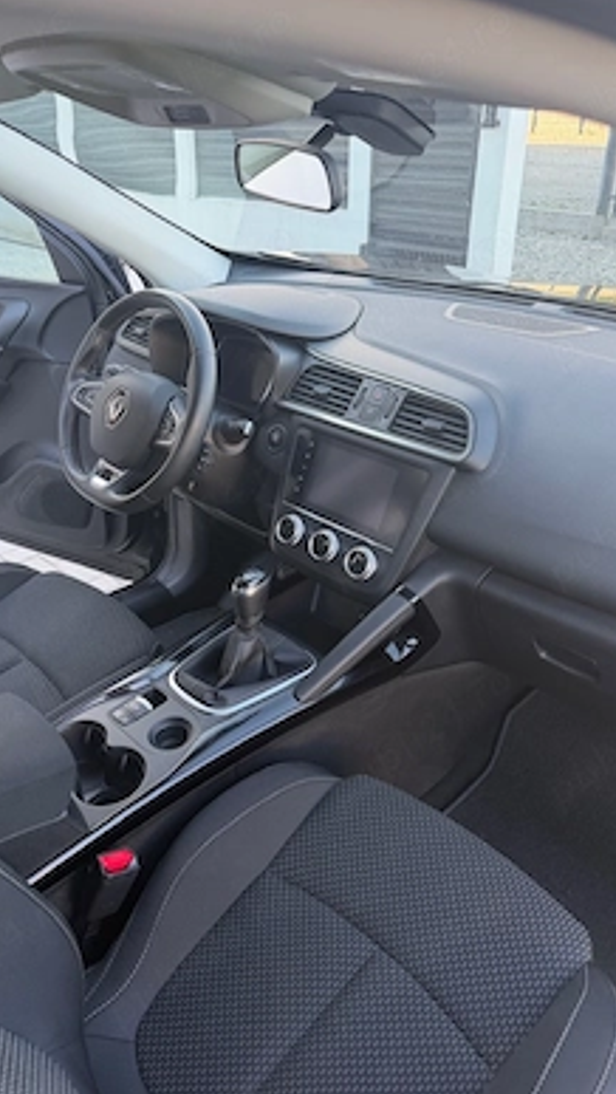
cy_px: 551
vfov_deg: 69.8
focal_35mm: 27
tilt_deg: -29.2
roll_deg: -0.8
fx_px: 783
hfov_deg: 42.8
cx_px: 257
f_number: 1.78
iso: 125
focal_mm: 6.76
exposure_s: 1/130
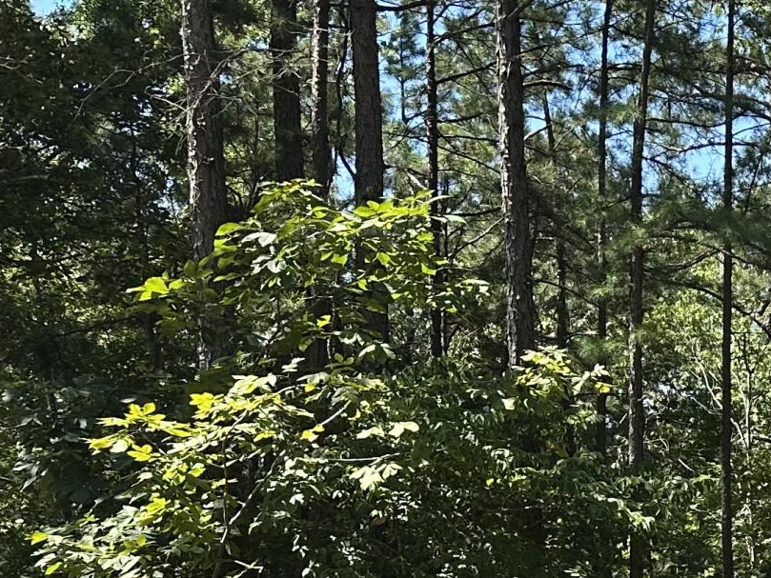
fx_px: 1983
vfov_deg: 16.0
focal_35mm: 89
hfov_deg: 18.3
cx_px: 1303
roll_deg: +0.9
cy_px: 687
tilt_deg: -6.7
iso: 80
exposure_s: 1/1212
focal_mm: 6.86
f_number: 1.78
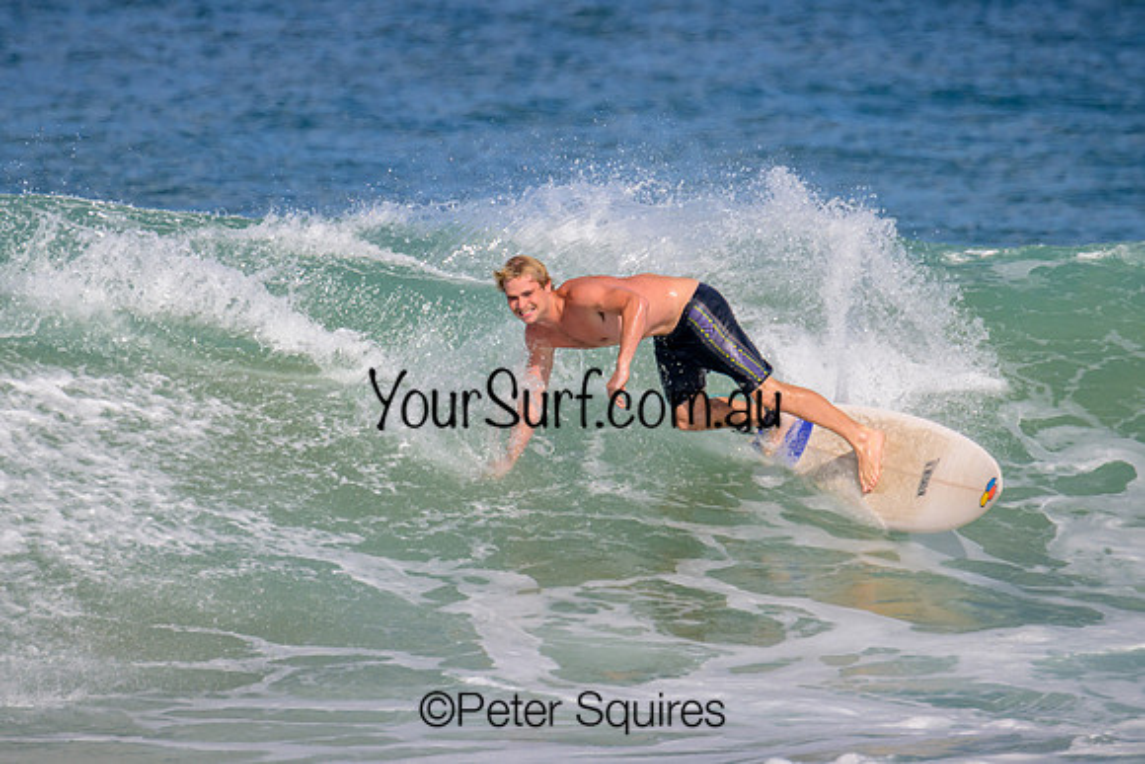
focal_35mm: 898
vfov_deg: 1.5
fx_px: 28576
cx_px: 502
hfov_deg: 2.3
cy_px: 335
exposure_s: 1/2000
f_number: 11
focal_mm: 800
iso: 640
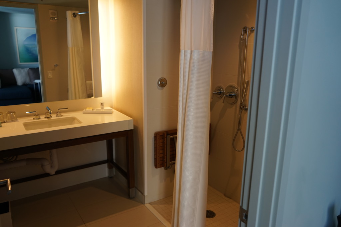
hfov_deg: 65.5
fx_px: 265
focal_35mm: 28
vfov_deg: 46.4
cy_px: 114
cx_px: 170
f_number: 4
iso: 500
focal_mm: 28
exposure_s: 1/160
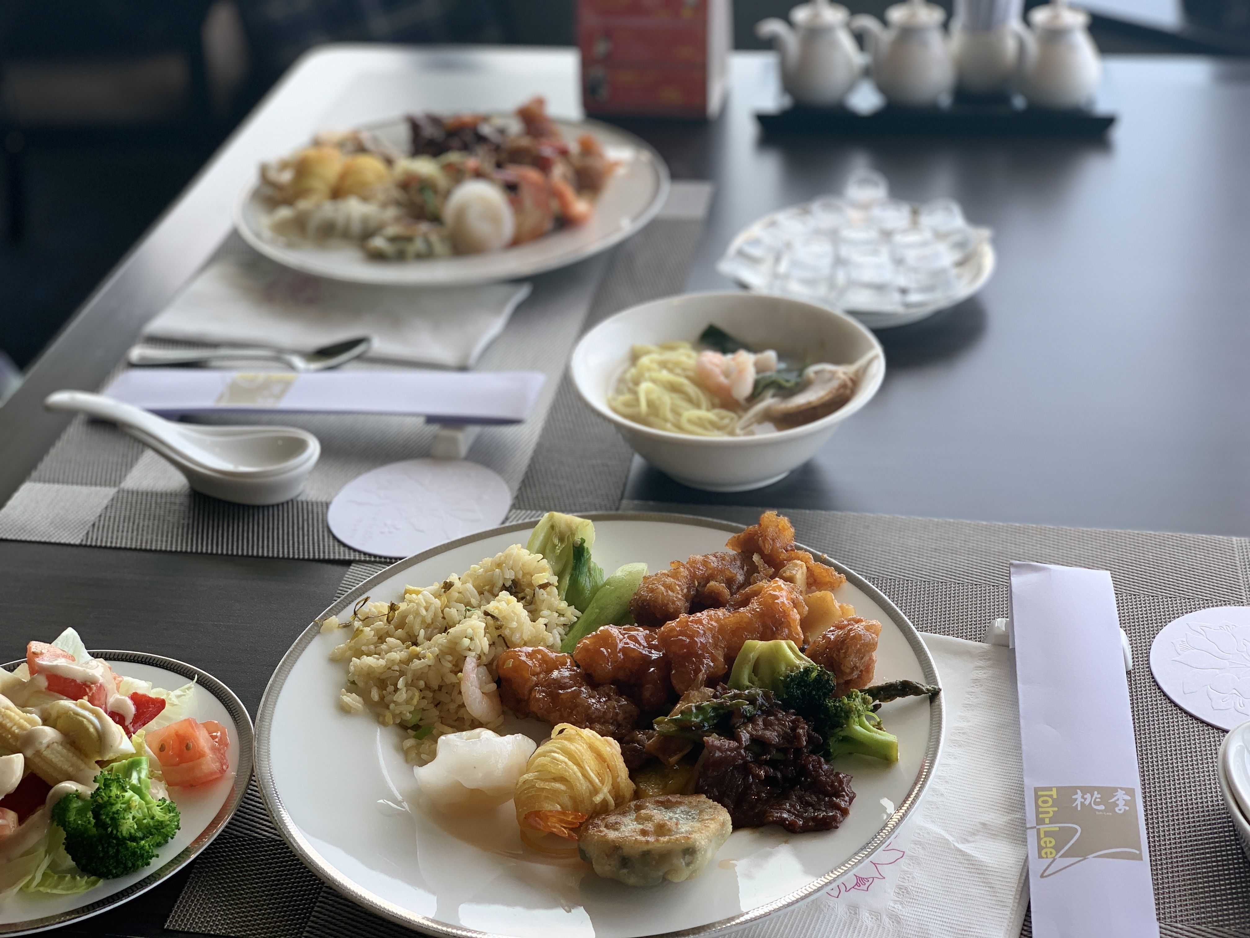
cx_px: 625
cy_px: 469
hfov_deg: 36.8
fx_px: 1878
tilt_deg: -31.0
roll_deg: +2.1
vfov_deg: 28.0
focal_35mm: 52
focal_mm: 6
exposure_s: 1/122
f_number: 2.4
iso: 20
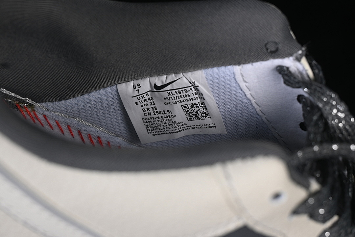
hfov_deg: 27.0
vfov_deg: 18.2
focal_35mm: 75
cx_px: 178
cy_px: 118
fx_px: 740
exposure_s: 1/80
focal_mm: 50
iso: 160
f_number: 7.1
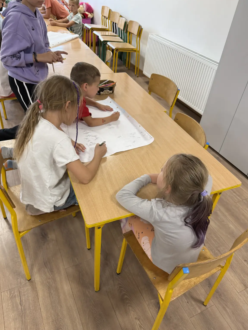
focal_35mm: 25
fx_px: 239
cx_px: 122
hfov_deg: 54.9
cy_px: 169
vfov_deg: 69.4
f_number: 1.78
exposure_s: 1/121
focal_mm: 6.76
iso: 200
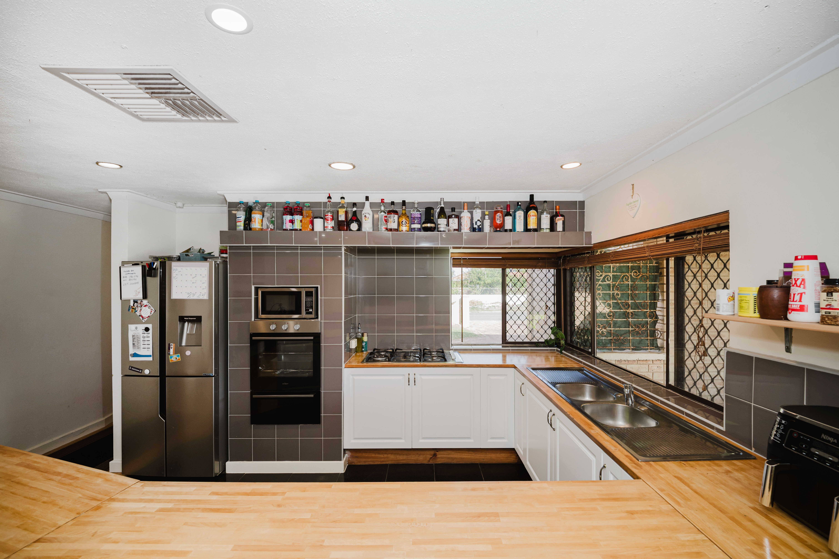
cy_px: 280
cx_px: 420
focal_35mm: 14
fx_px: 326
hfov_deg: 104.3
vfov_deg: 81.2
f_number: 4
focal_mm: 14
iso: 320
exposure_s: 1/60
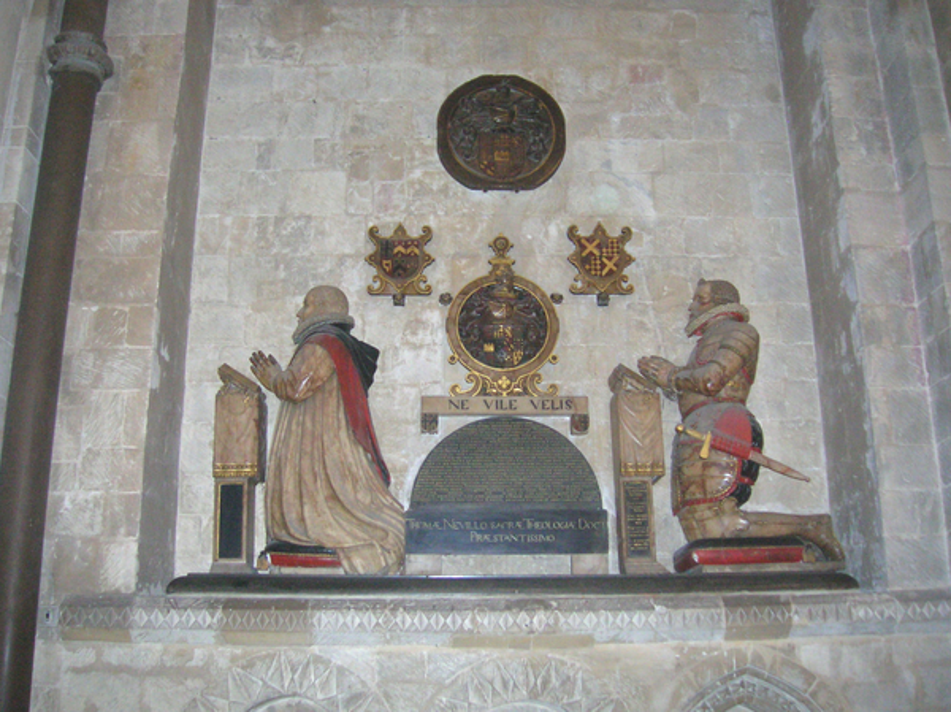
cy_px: 356
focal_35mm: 36
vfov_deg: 39.6
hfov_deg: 51.4
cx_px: 476
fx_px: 988
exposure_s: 1/60.1
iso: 200
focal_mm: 6
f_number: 2.9
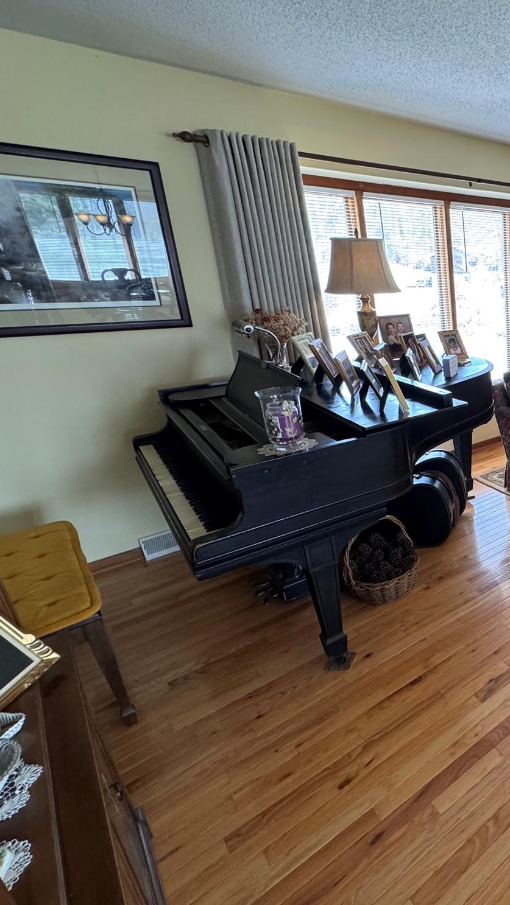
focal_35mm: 21
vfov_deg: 83.8
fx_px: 505
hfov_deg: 41.9
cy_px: 439
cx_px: 566
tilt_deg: -20.0
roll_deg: -0.6
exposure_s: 1/120
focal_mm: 2.22
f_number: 2.2
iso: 250
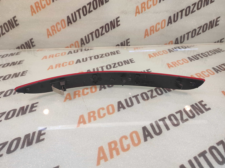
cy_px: 87
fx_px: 117
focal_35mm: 18
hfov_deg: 87.7
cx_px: 106
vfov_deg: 71.5
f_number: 1.79
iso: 191
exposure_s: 1/33
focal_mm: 4.74
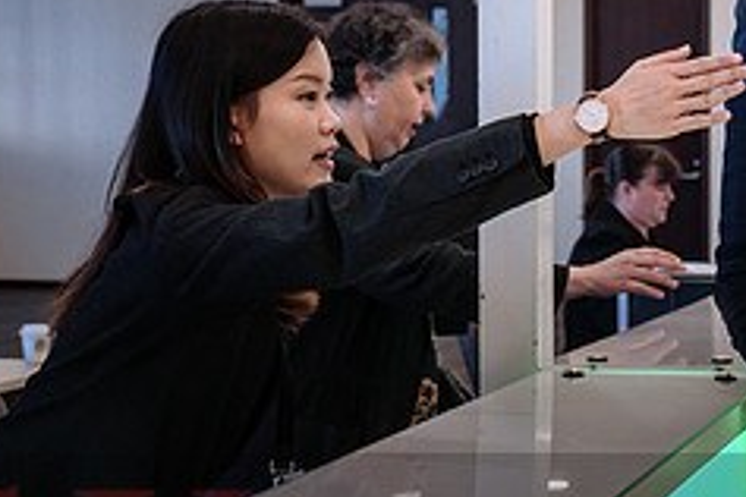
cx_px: 815
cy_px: 156
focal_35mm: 95
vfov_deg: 14.4
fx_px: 1968
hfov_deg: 20.5
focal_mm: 34
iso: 800
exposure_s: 1/100
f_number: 4.5
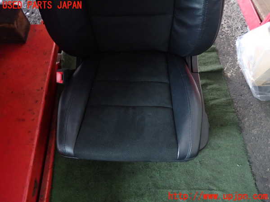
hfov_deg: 69.4
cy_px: 101
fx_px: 195
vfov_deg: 54.9
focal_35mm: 25
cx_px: 135
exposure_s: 1/20
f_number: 2
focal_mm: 4.5
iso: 800
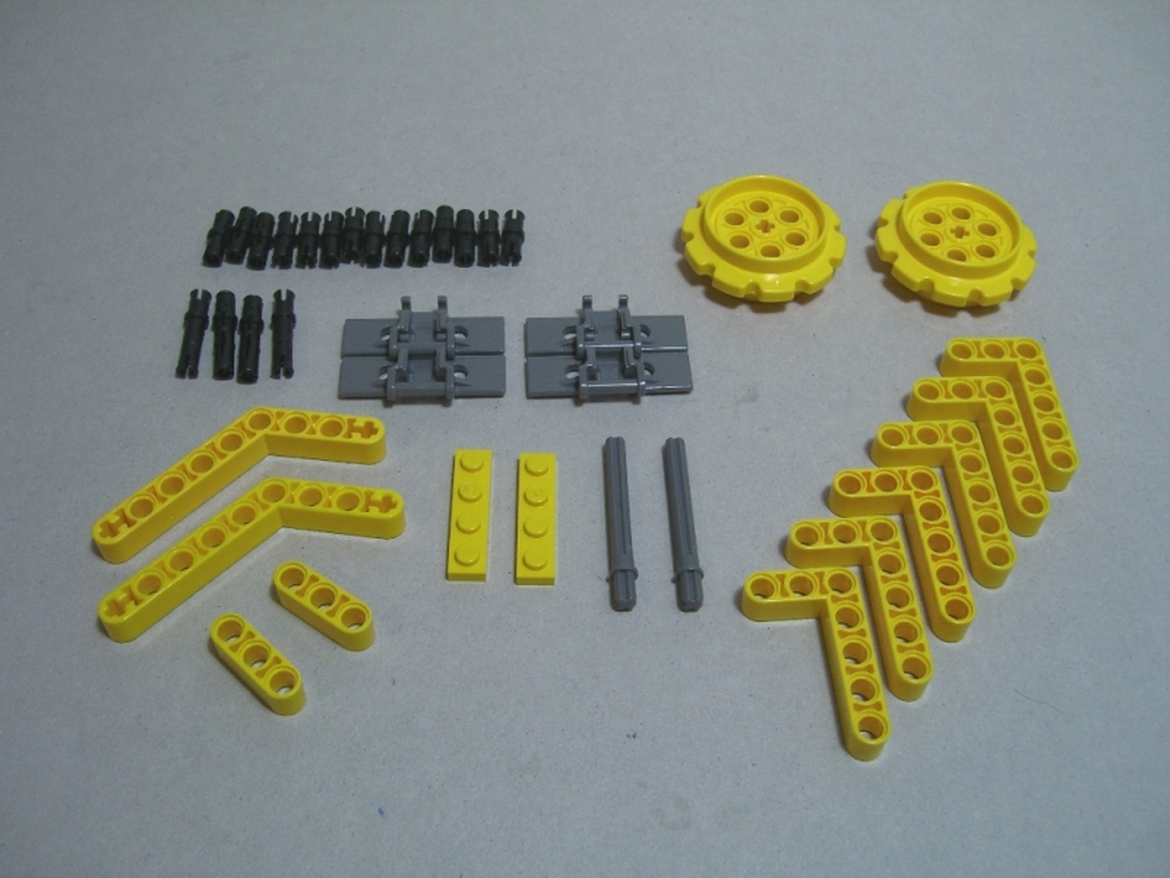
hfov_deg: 49.0
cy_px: 439
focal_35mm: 38
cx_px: 585
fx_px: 1284
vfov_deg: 37.7
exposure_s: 1/30
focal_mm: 7.9
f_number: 2.8
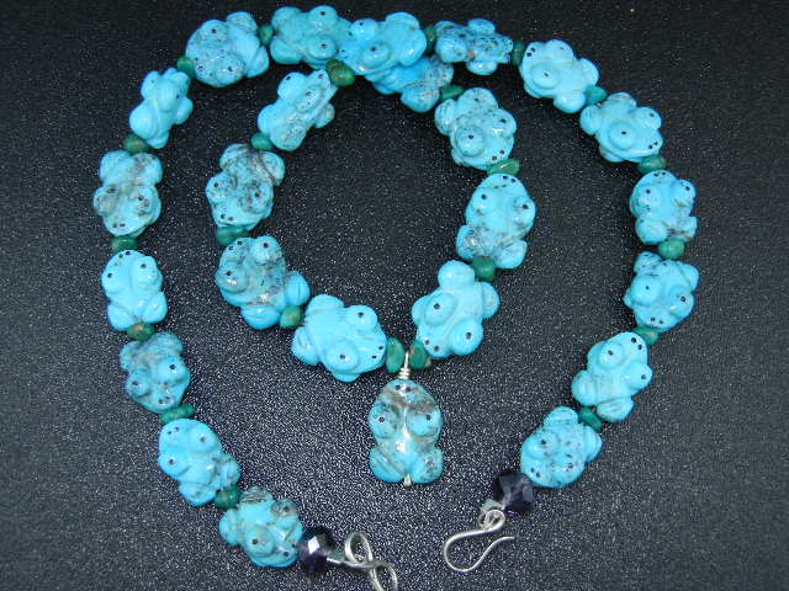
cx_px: 394
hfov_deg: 42.1
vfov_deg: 32.2
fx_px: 1026
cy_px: 296
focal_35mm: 45
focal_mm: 8.1
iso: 365
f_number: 3.8
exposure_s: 1/30
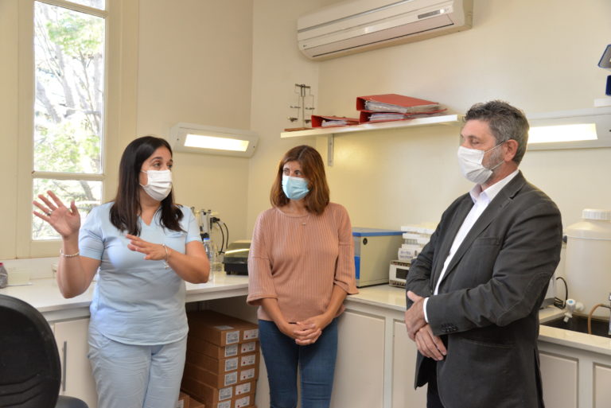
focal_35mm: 34
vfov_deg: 38.9
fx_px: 577
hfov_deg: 55.8
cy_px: 204
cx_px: 306
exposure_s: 1/160
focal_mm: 34
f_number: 5.6
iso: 2000
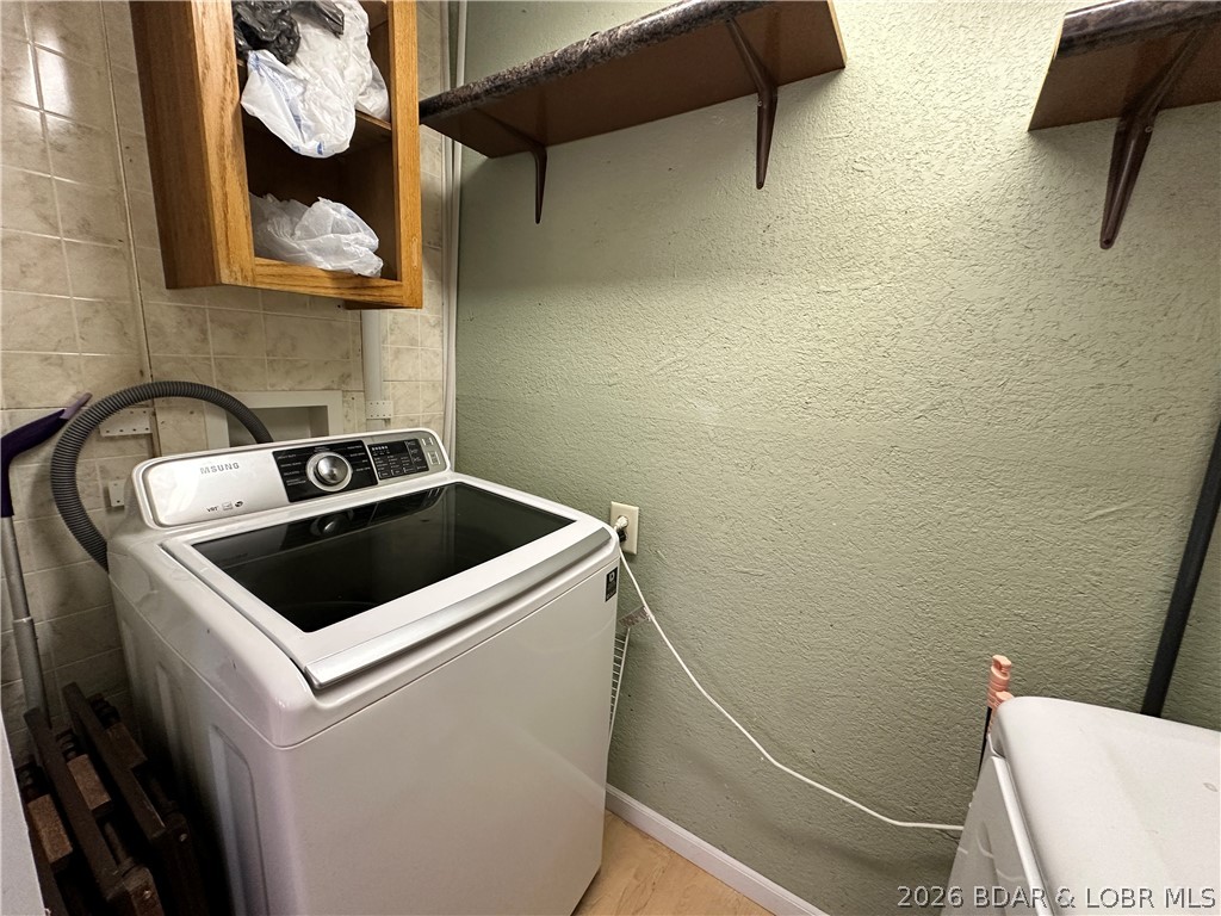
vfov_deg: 85.7
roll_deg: -3.1
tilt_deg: -11.0
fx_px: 494
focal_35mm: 14
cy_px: 458
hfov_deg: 102.1
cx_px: 610
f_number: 2.2
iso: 250
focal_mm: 2.22
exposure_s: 1/60
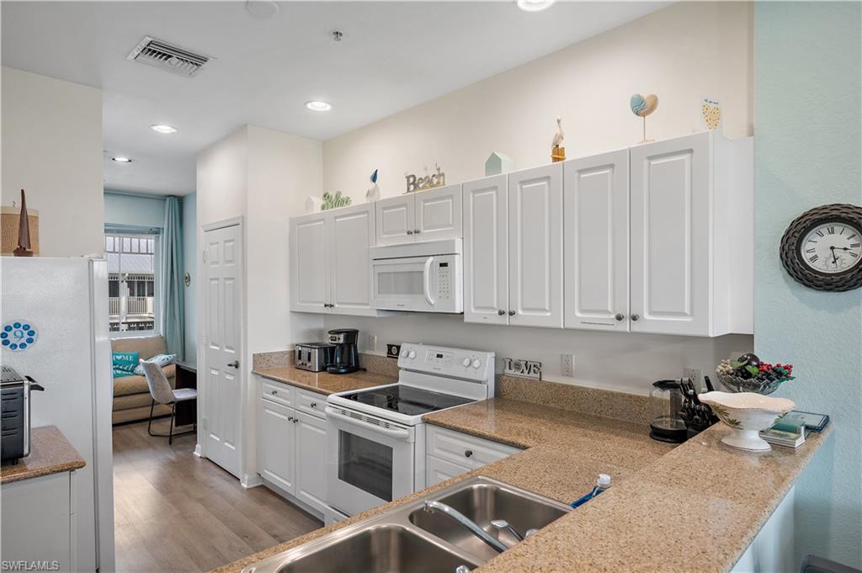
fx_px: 478
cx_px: 431
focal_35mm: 20
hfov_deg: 84.0
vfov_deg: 61.8
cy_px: 286
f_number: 8
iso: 400
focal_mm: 20
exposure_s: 1/13
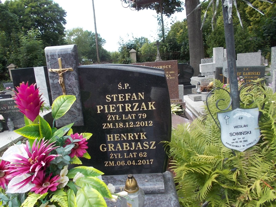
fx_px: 207
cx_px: 138
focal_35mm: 26
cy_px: 104
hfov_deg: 67.3
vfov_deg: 53.1
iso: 80
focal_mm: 4.6
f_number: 3.2
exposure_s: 1/250
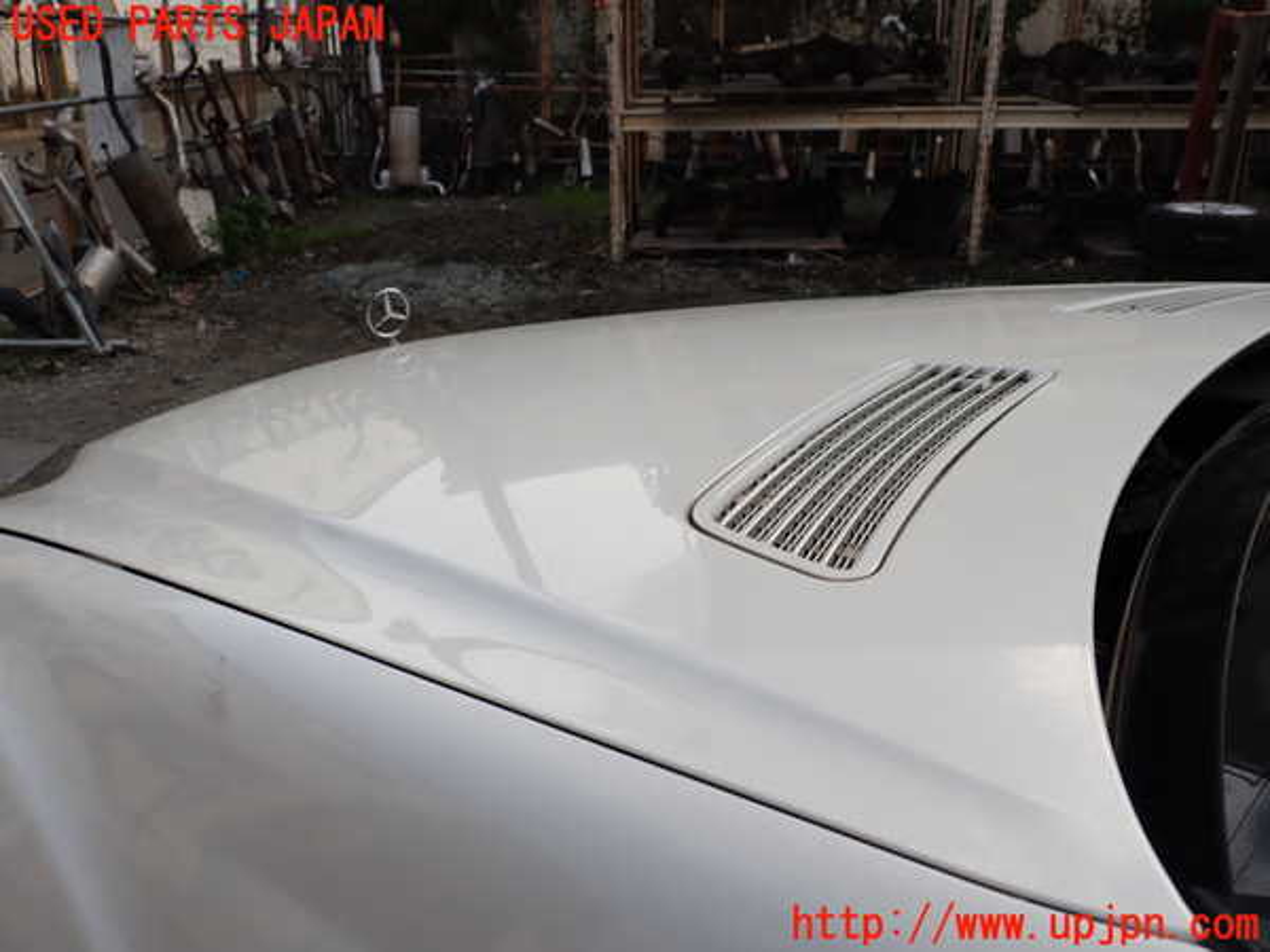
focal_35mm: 30
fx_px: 1101
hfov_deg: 60.0
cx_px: 635
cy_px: 476
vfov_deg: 46.8
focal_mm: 5.4
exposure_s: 1/125
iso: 100
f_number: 9
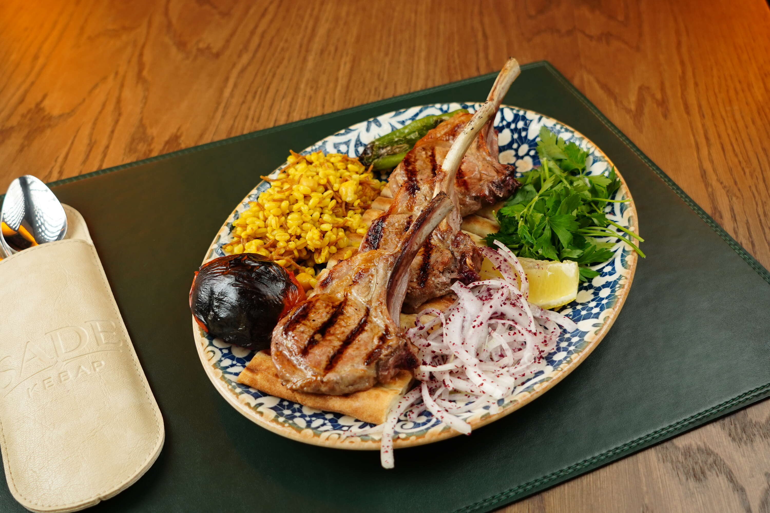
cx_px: 385
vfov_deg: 36.9
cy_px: 256
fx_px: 770
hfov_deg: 53.1
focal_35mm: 36
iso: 640
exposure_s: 1/125
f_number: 4
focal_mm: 24
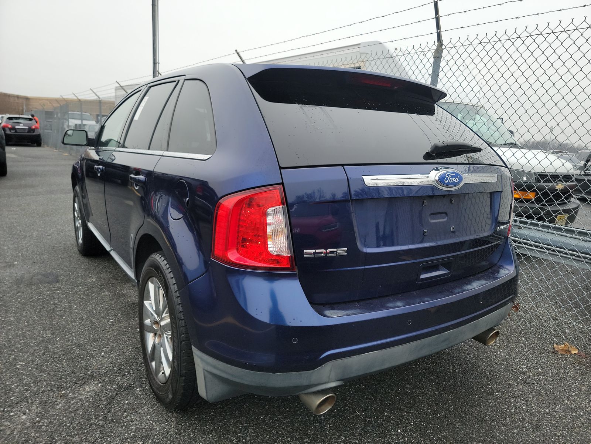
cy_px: 222
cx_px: 296
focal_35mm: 24
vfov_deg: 56.8
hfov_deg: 71.6
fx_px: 410
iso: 50
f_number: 1.8
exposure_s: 1/121
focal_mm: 6.7
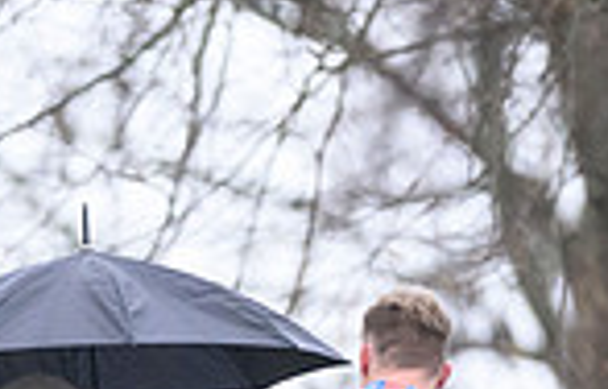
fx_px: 35375
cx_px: -164
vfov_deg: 0.6
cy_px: 567
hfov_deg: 1.0
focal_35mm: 2121
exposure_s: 1/800
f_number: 3.5
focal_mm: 400
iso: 5000
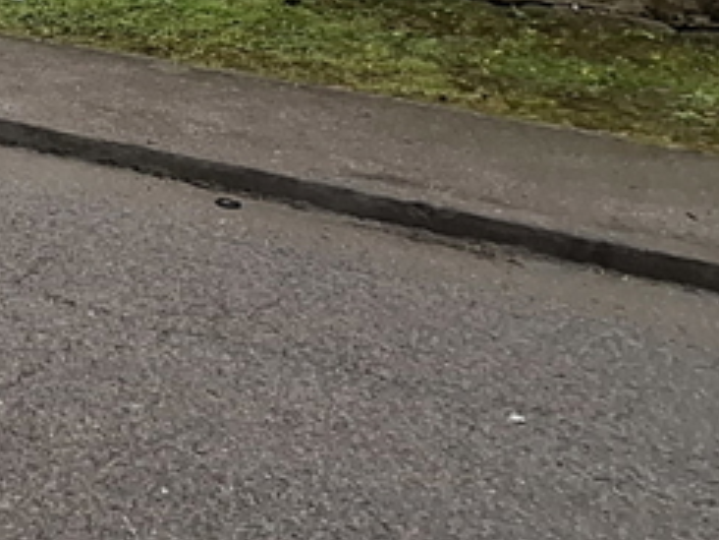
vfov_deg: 20.7
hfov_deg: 25.2
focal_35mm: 64
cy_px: -183
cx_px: -265
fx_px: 1329
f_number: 2.2
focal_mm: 1.74
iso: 40
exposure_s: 1/132
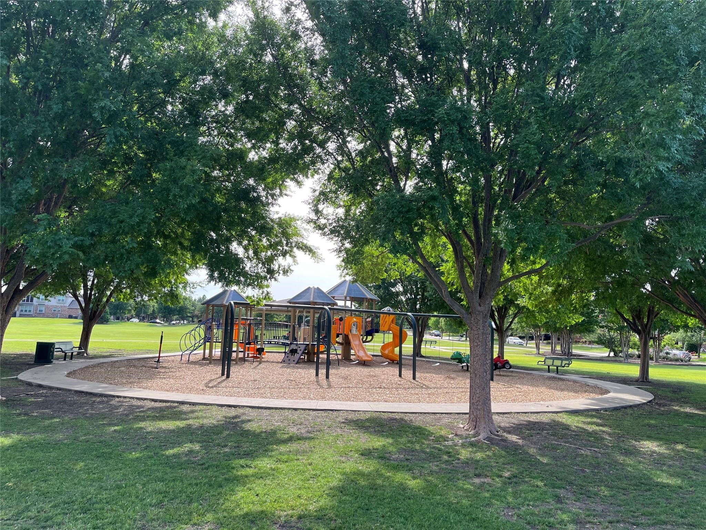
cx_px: 353
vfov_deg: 53.1
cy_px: 265
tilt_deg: +8.2
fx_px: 530
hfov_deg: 67.3
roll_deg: -2.1
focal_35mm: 26
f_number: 1.6
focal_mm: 5.1
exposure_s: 1/913
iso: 50
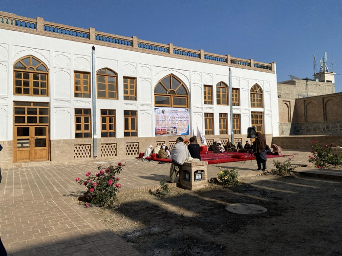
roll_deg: +2.8
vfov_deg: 53.1
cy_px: 128
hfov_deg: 67.3
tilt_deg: +1.3
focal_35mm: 26
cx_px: 171
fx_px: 257
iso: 32
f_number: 1.8
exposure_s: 1/6757
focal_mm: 4.25
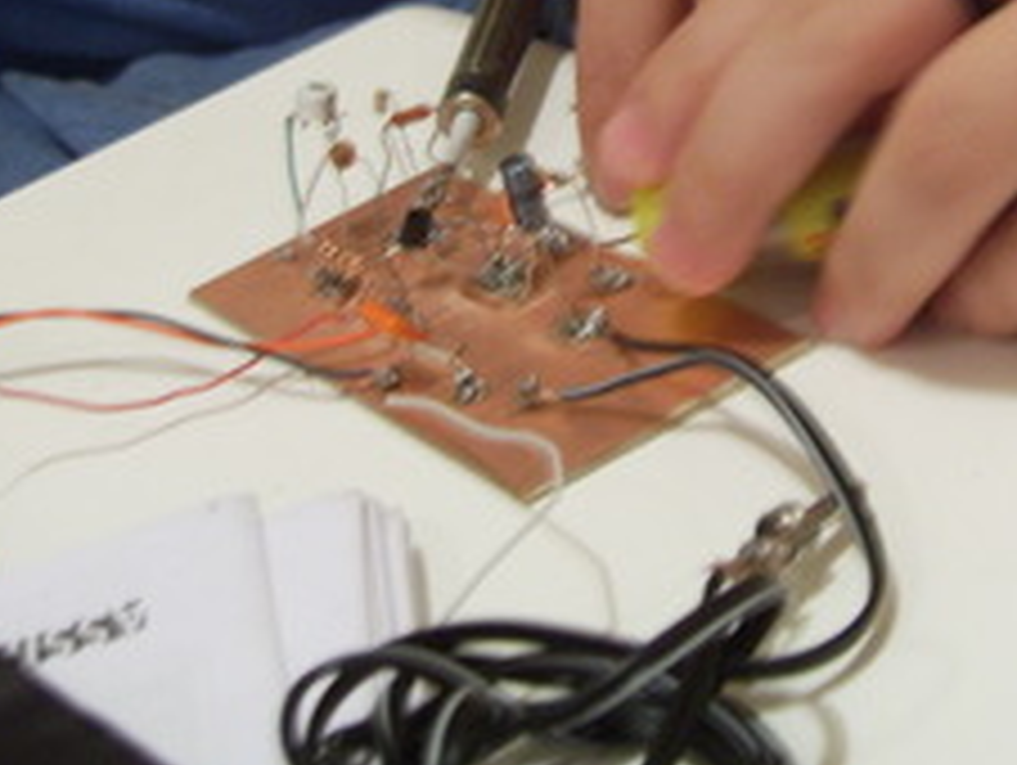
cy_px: -11
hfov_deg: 23.0
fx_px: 2470
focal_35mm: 84
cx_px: 778
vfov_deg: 17.2
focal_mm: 7.8
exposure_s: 1/4
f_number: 2.8
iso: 100
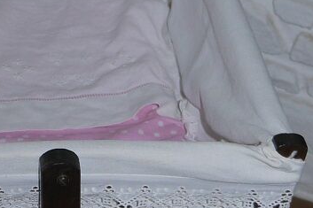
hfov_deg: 15.4
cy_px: 23
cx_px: 59
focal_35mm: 132
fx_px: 1147
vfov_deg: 10.3
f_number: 3.5
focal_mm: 14
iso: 160
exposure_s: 1/30
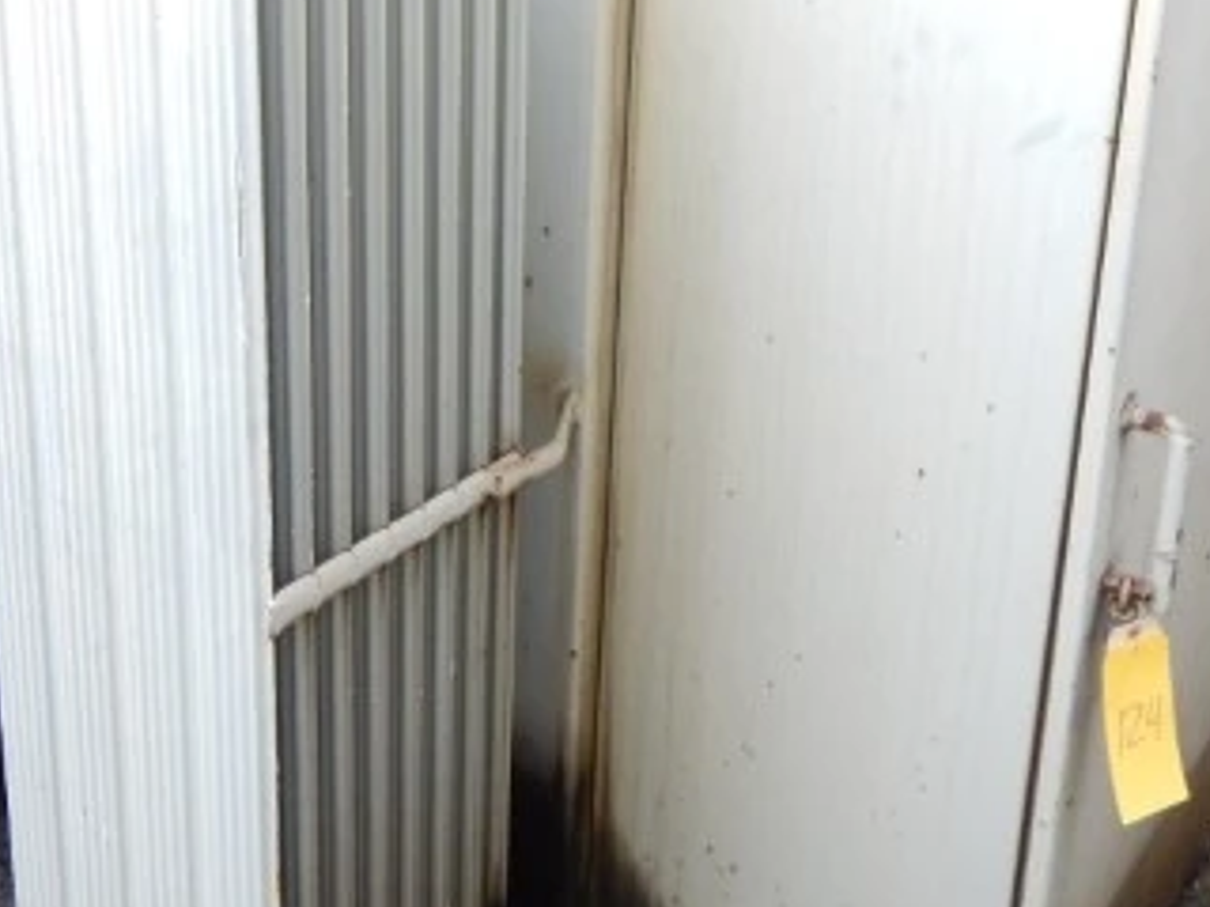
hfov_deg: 39.4
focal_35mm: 48
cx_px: 442
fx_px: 1678
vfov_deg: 29.6
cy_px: 197
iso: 125
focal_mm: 4.3
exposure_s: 1/30
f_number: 2.8
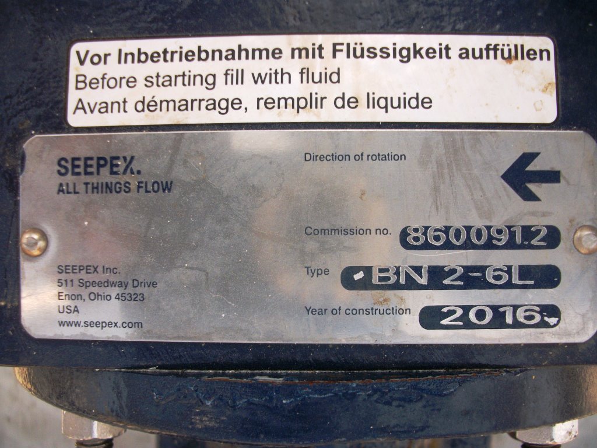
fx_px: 552
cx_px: 298
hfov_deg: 56.8
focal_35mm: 32
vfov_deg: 44.2
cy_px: 224
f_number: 2.9
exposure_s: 1/400
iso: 80
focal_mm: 5.7
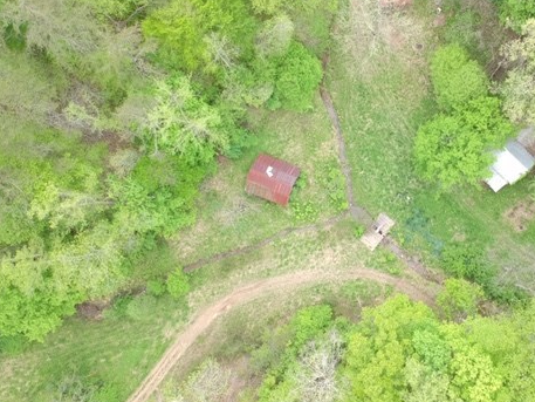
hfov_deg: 51.3
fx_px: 541
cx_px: 371
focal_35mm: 35
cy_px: 175
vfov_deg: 40.6
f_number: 2.6
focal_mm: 4.49
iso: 100
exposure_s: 1/120
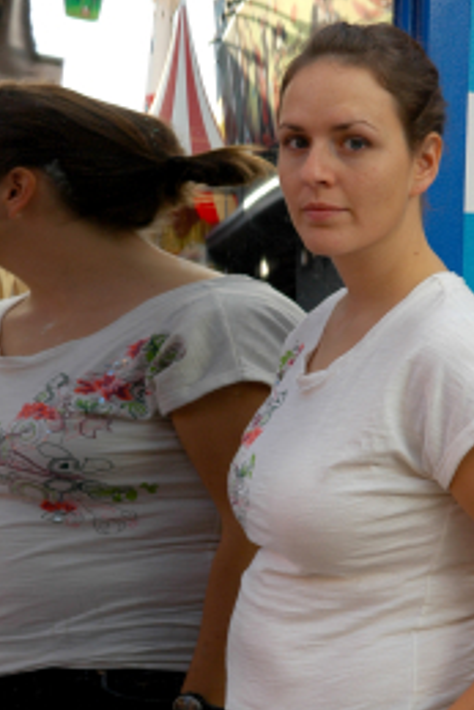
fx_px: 2327
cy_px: 414
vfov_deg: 17.3
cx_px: 242
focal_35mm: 118
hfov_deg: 11.6
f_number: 6.3
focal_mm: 48
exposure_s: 1/160
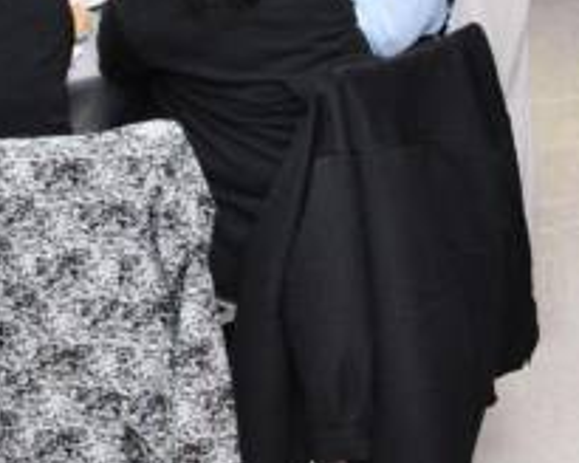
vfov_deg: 10.9
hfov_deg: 13.9
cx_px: -215
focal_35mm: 132
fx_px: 2262
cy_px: -375
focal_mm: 24
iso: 1600
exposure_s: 1/60
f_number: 6.3
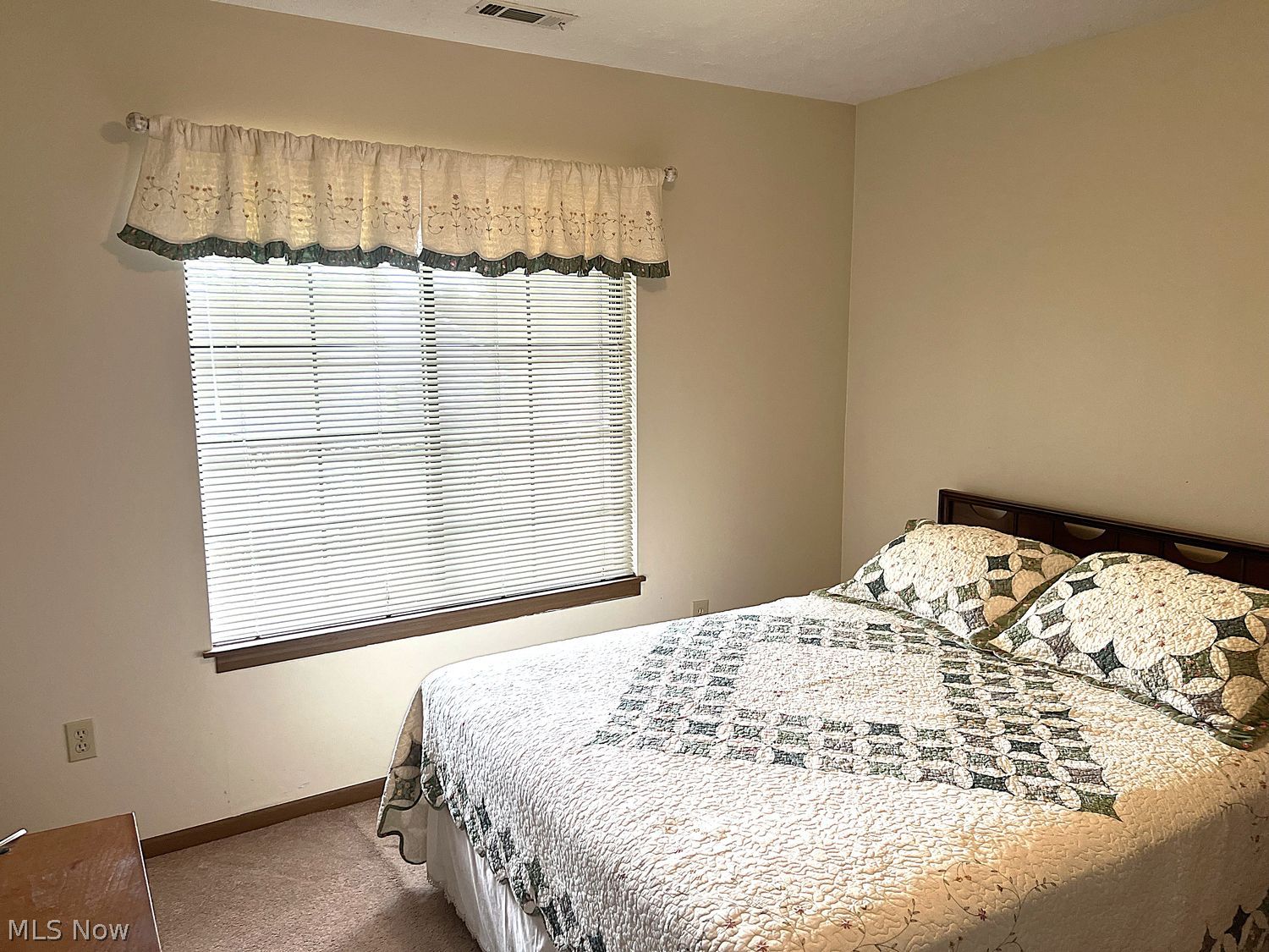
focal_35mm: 26
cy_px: 476
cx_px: 634
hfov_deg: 67.3
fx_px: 953
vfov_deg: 53.1
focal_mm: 5.7
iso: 100
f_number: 1.5
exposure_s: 1/120
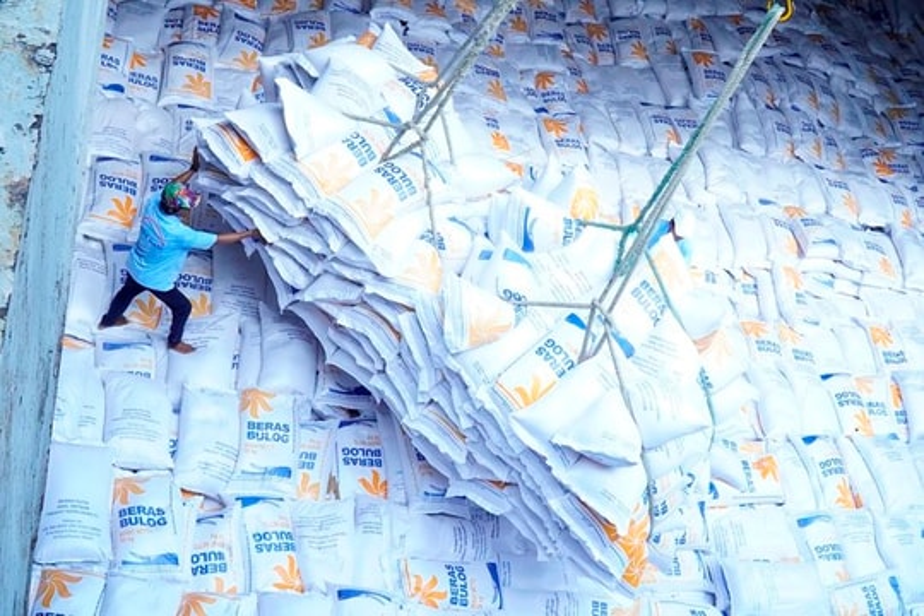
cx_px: 462
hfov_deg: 55.1
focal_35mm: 34
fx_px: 885
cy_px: 308
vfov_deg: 38.4
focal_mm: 23
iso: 4000
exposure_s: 1/1600
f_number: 8
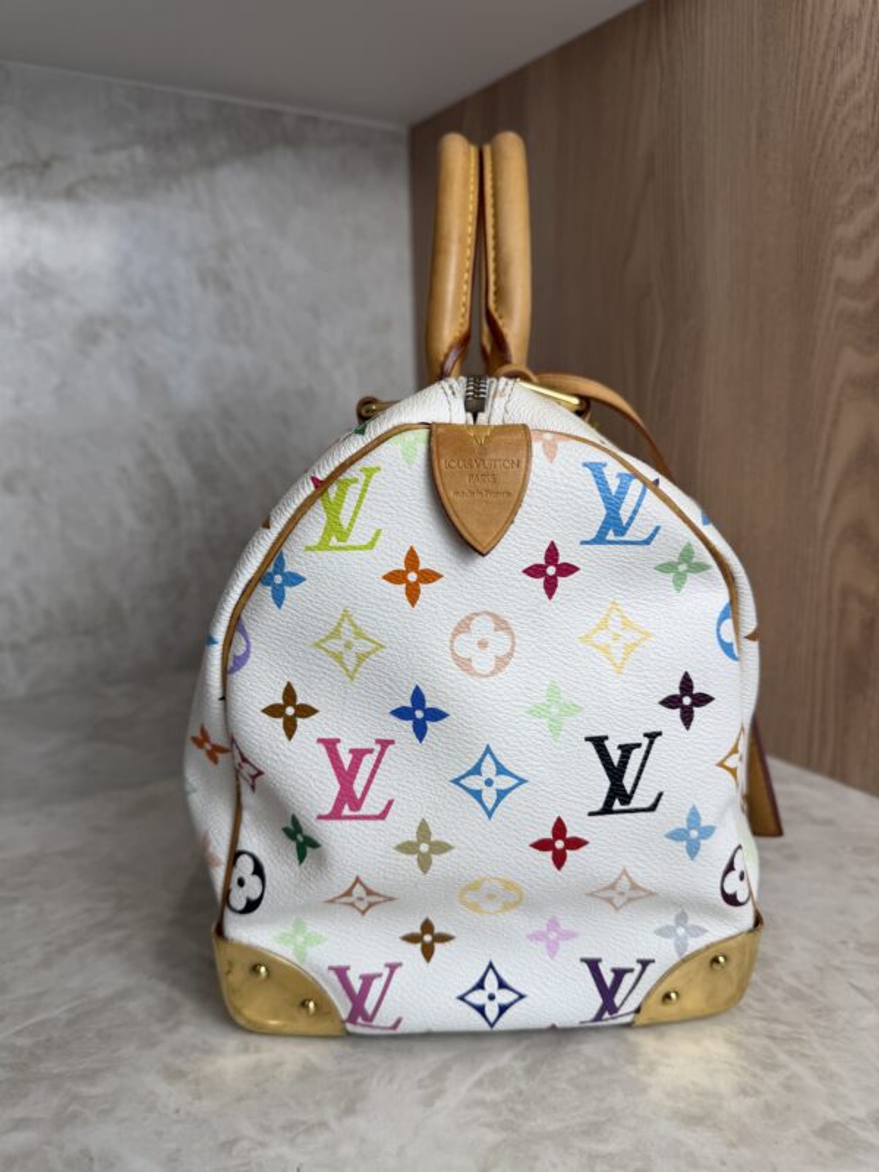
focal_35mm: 24
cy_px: 586
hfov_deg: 56.8
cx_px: 440
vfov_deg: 71.6
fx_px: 813
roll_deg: +1.6
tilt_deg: -11.6
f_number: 1.78
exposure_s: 1/223
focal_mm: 6.76
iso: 64
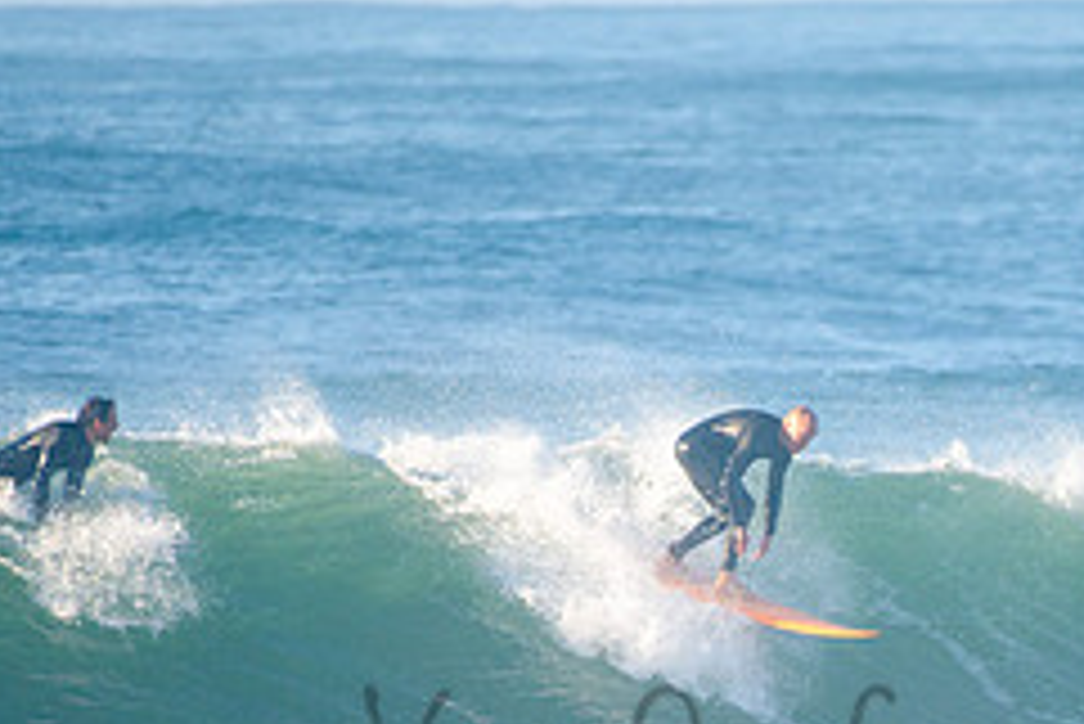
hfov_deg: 1.7
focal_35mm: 1205
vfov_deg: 1.1
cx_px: 828
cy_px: 717
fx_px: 36304
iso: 360
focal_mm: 500
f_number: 5.6
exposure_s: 1/1600
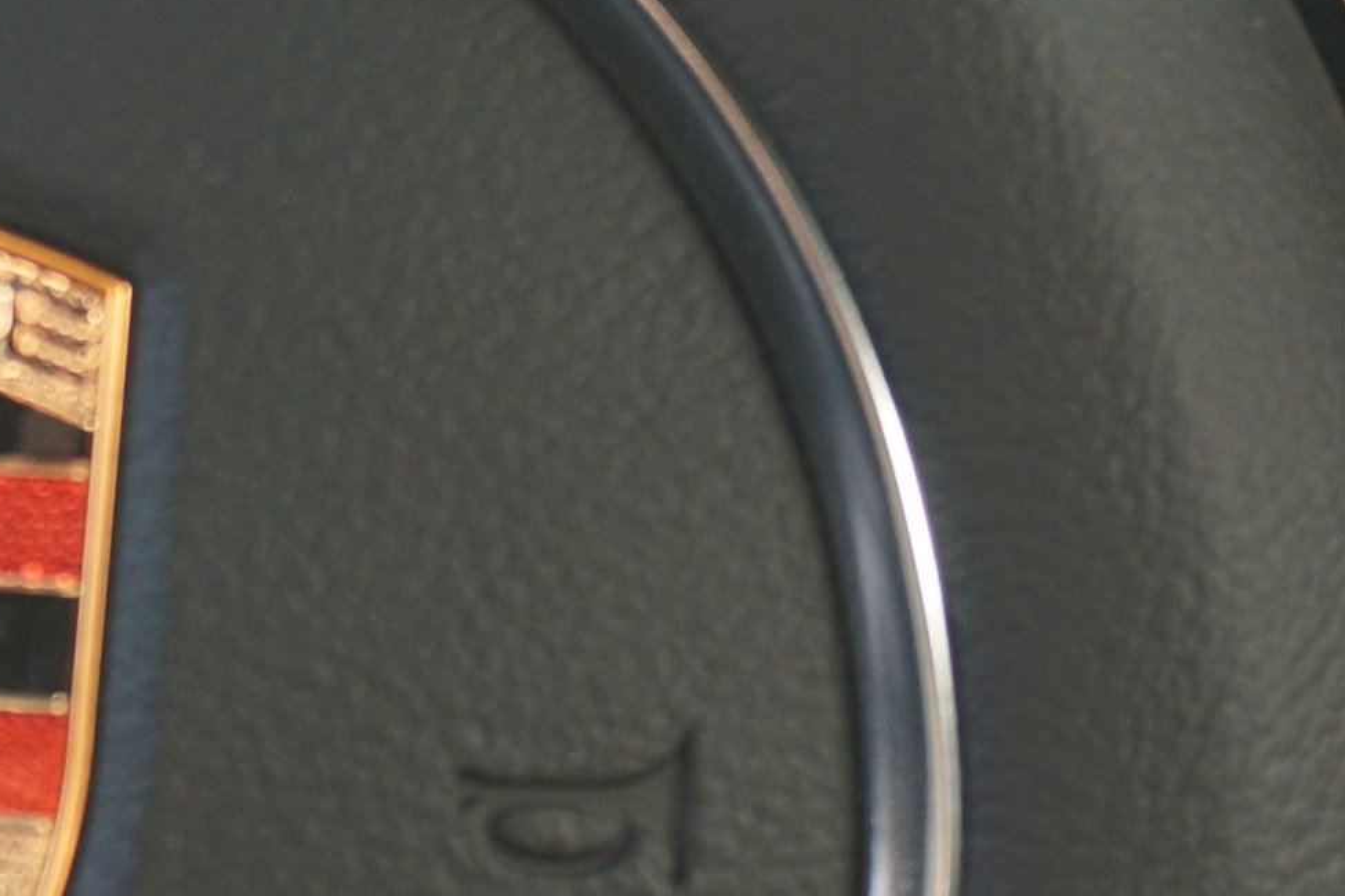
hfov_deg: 9.5
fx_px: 7956
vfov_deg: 6.4
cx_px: -199
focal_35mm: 213
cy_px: -496
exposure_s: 1/60
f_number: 5
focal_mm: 24
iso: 100
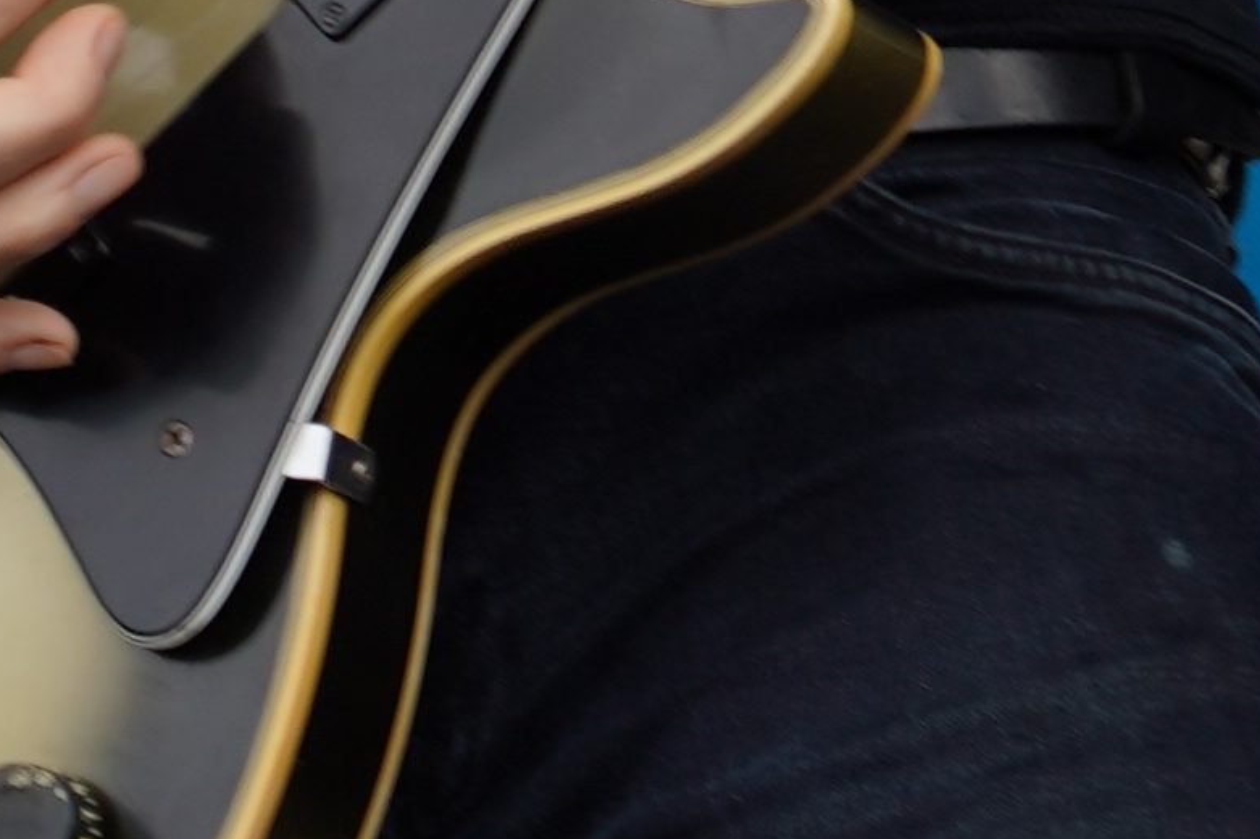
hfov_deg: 2.6
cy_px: -1325
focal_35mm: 807
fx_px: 28232
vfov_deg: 1.7
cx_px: 1629
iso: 100
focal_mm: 105
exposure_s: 1/200
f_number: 5
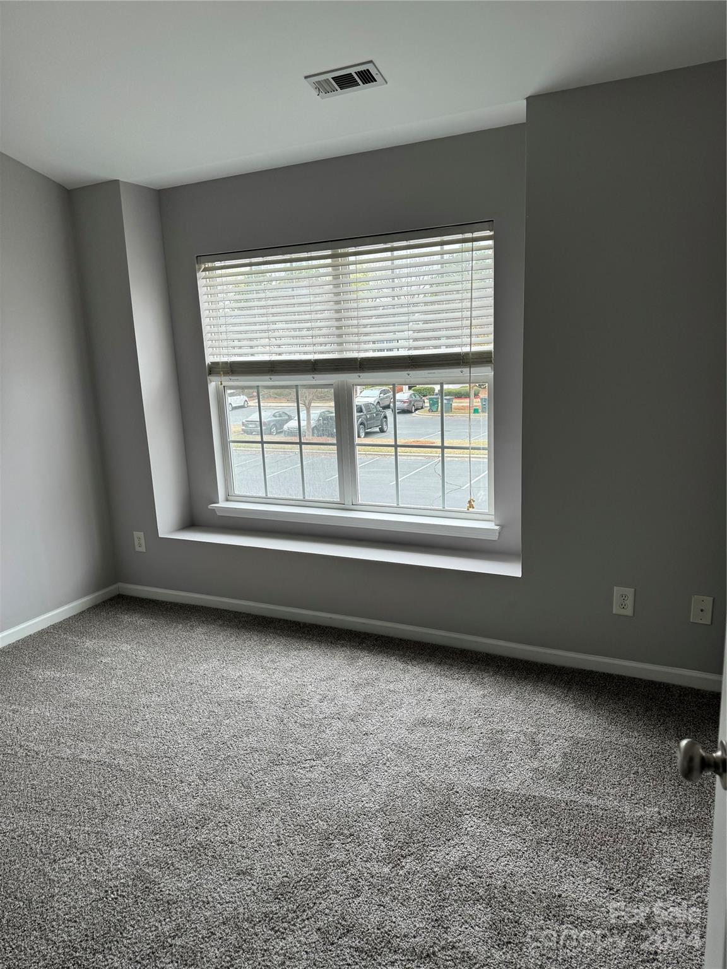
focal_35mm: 24
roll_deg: +2.8
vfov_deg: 71.6
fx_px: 672
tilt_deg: -11.3
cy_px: 484
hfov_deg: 56.8
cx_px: 364
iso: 64
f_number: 1.78
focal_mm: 6.76
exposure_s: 1/272
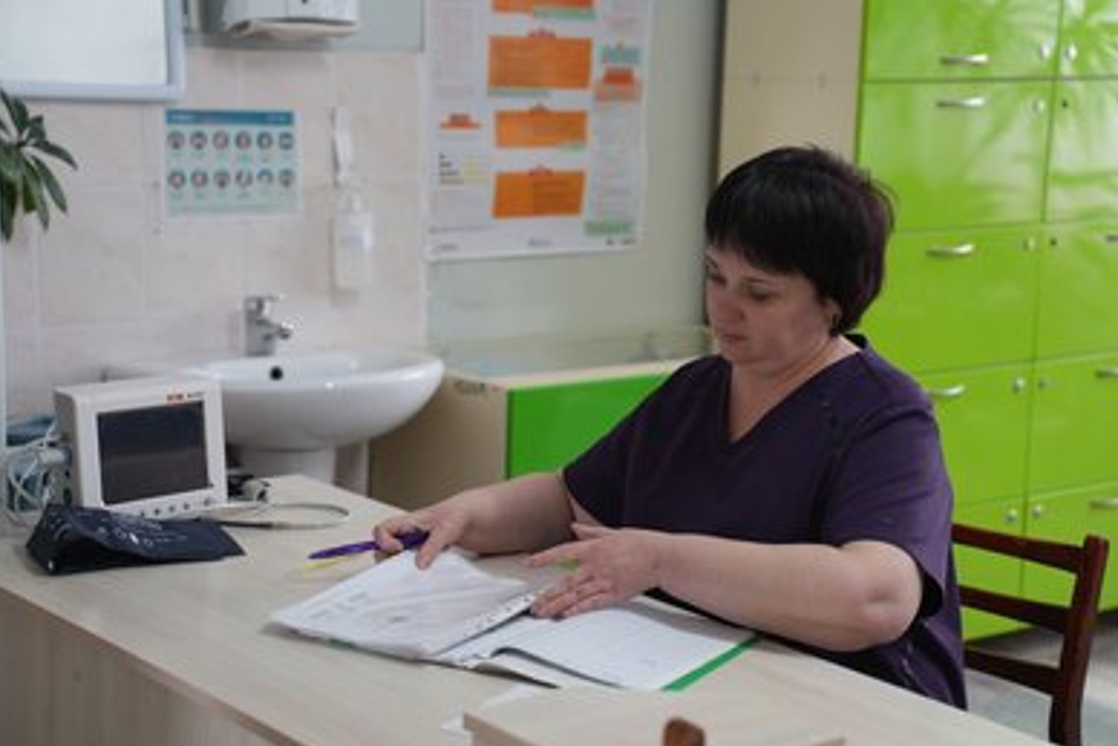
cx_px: 556
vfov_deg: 20.3
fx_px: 2081
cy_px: 376
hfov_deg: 30.1
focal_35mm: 67
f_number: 2.8
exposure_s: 1/160
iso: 1600
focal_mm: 65
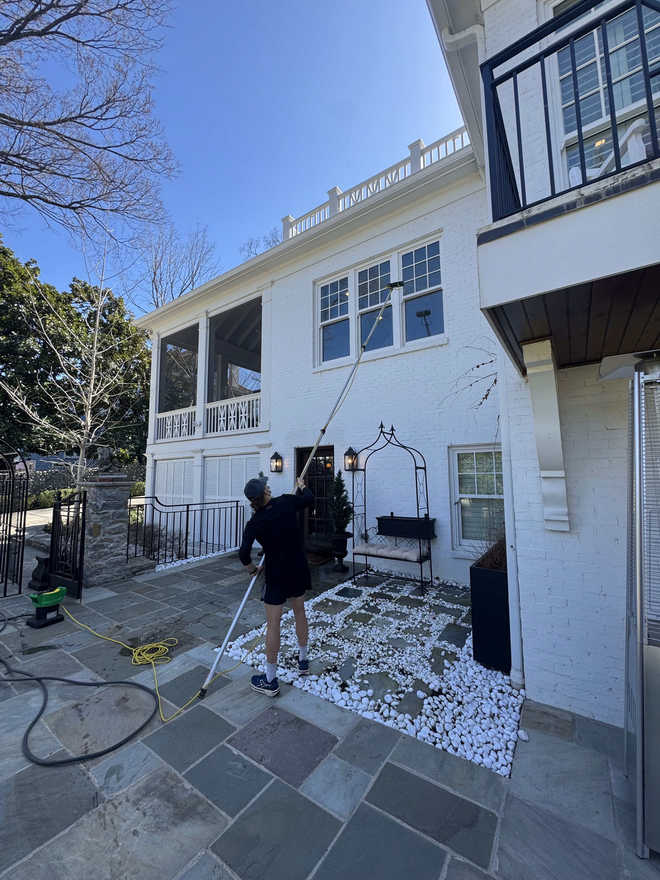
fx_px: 356
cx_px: 330
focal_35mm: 14
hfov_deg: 85.7
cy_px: 440
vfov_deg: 102.1
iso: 40
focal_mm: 2.22
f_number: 2.2
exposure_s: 1/473
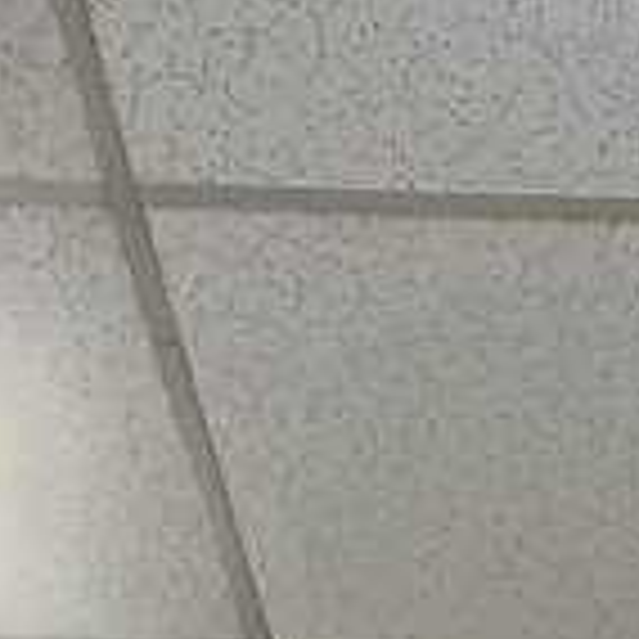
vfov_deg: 23.3
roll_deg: -3.5
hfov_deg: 22.9
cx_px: 666
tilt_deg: +41.1
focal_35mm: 72
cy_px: 590
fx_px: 1504
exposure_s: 1/50
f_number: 1.8
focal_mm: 3
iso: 100
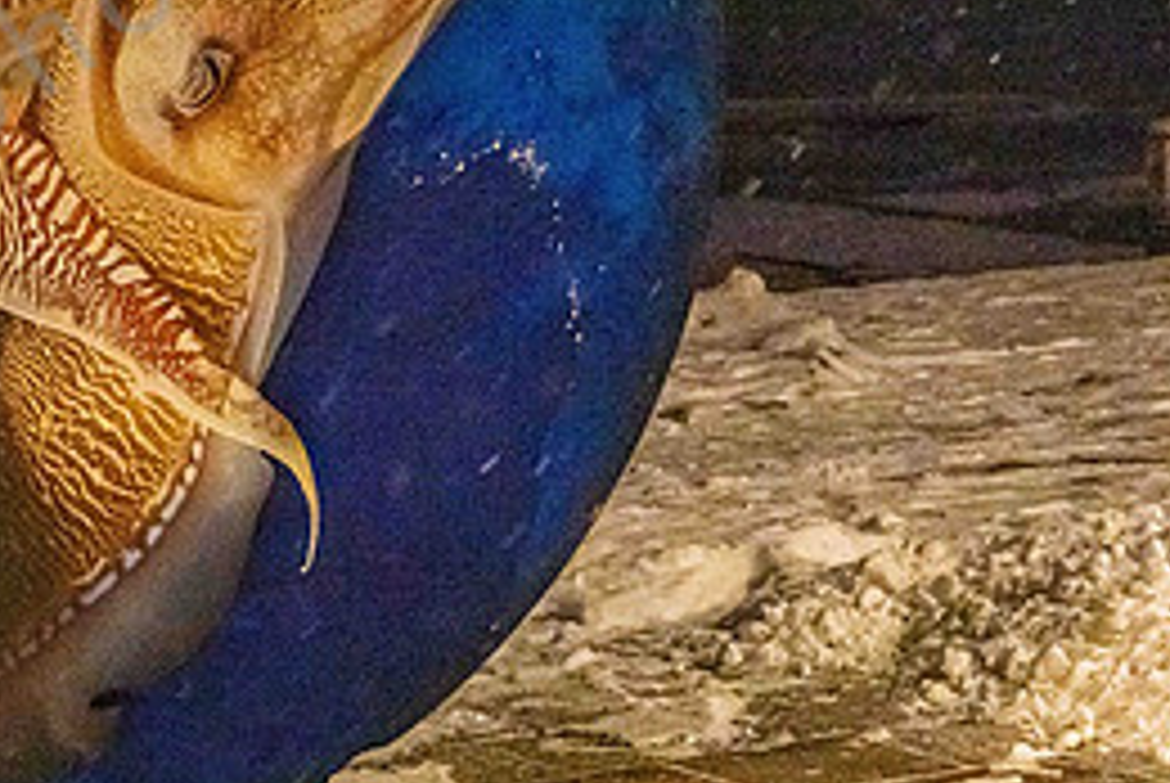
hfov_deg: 13.0
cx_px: -9
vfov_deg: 8.8
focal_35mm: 156
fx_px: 5076
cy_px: 74
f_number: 5.6
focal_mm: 70
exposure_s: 1/100
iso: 20000
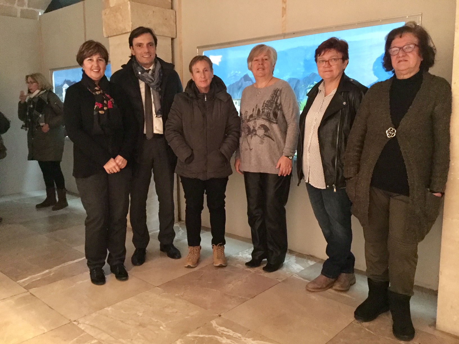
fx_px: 411
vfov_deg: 45.4
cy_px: 172
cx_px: 230
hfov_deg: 58.4
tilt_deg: -9.3
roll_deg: +1.6
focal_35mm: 31
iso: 640
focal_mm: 3.3
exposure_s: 1/17
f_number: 2.4
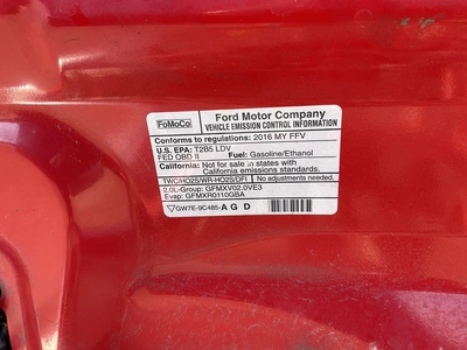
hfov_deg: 61.7
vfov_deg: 48.2
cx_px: 234
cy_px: 175
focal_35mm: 29
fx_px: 391
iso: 20
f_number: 1.8
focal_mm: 3
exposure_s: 1/142
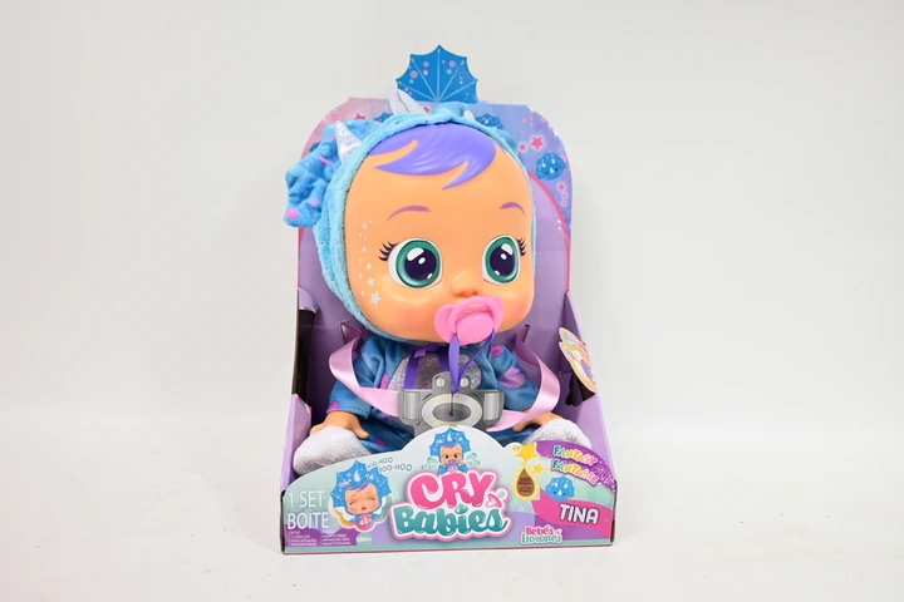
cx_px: 452
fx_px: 791
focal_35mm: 32
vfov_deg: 41.7
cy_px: 301
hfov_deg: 59.5
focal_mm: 21
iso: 400
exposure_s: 1/250
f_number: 4
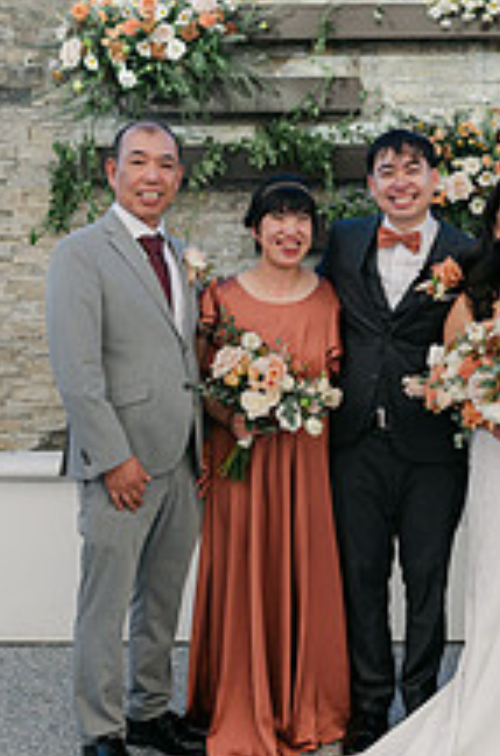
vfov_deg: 27.7
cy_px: 340
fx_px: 1528
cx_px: 404
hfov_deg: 18.4
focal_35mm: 73
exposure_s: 1/800
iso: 100
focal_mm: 35
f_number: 4
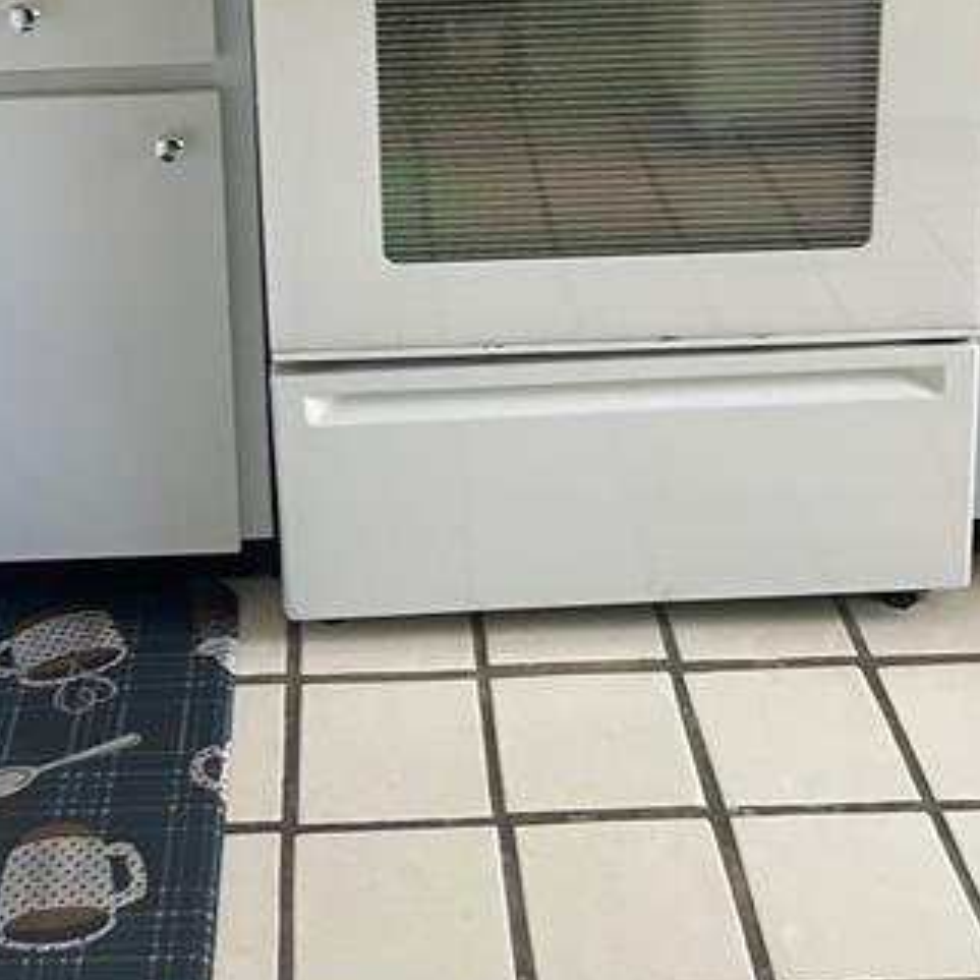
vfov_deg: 28.6
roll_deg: +2.2
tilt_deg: -15.8
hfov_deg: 30.9
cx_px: 357
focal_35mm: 55
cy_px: -61
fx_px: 1762
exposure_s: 1/60
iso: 125
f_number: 1.6
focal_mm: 4.2
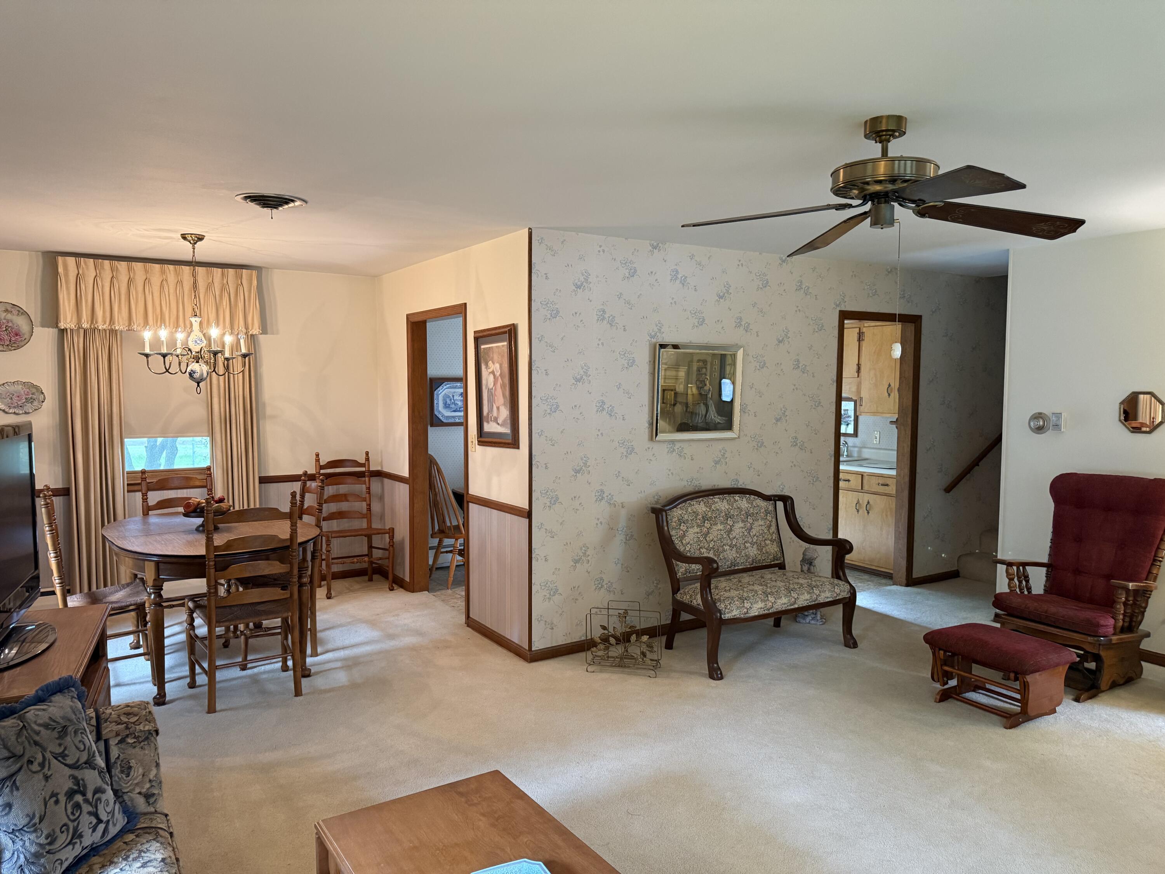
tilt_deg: -3.6
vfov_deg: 56.8
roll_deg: -0.1
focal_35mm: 24
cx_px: 582
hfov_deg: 71.6
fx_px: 808
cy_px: 437
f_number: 1.78
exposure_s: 1/60
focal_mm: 6.76
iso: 400
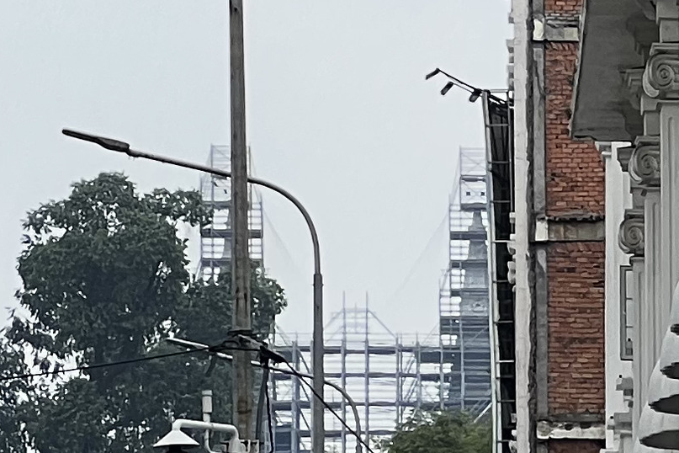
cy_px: 697
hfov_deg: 5.0
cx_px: 1638
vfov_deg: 3.4
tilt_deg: +3.6
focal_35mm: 397
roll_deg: +1.0
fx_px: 7487
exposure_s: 1/266
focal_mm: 9
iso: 32
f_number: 2.8
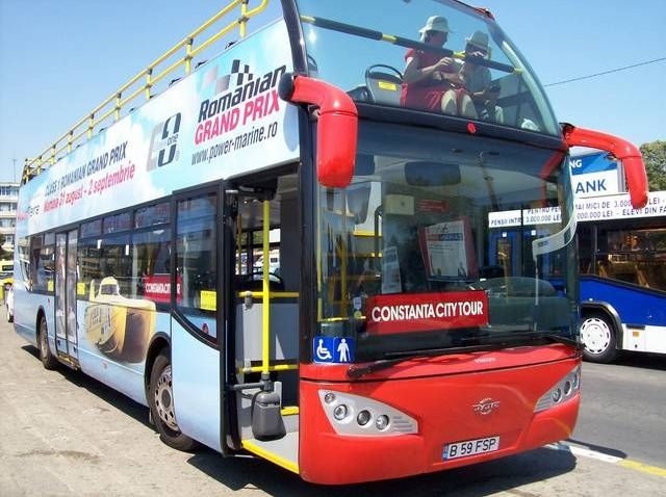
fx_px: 692
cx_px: 333
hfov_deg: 51.4
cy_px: 248
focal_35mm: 36
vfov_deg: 39.6
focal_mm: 6
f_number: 4.8
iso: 80
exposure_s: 1/397
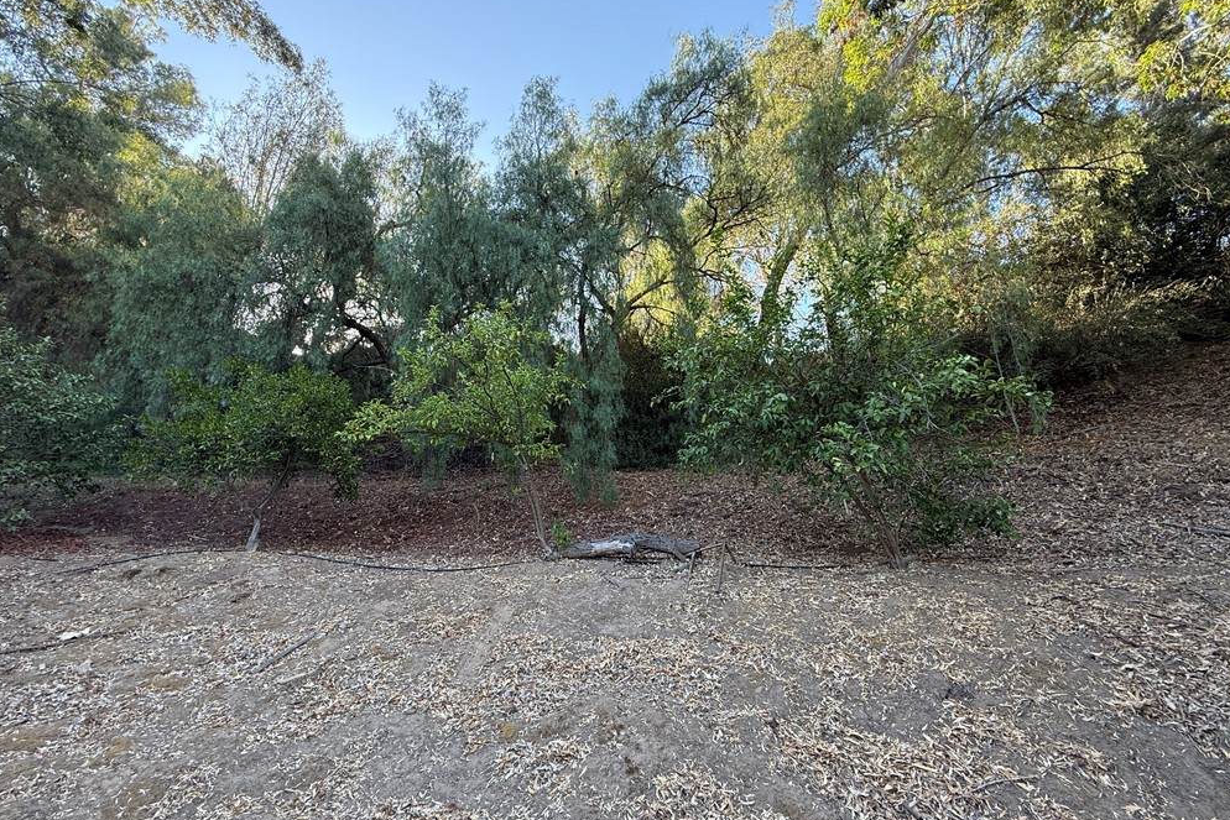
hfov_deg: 100.4
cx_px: 610
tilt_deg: +20.5
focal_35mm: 15
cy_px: 440
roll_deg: +0.5
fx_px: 513
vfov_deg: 77.2
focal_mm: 2.22
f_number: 2.2
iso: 80
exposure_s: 1/99
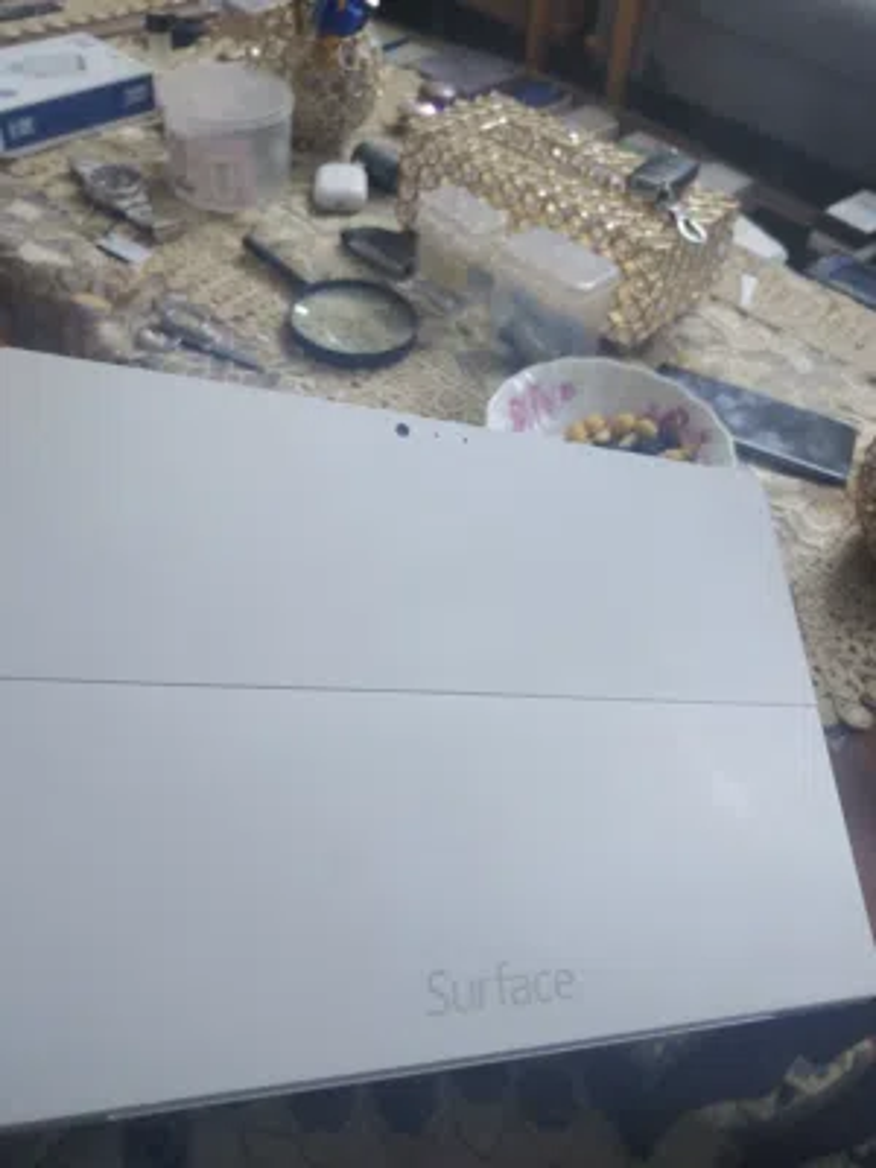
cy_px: 584
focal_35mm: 25
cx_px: 438
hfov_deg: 54.9
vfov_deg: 69.4
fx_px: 844
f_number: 1.5
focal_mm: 4.23
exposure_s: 1/40
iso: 150
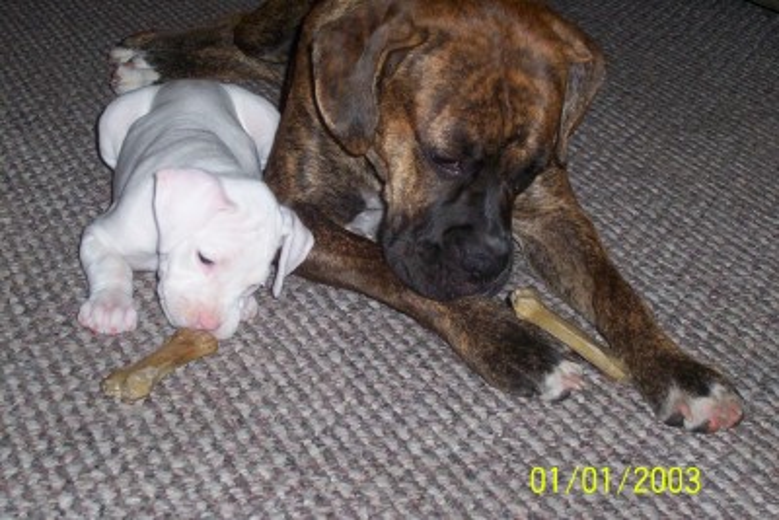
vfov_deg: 16.9
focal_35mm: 81
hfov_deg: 25.1
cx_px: 390
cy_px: 260
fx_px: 1753
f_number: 3.62
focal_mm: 10.76
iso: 140
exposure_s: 1/93.2
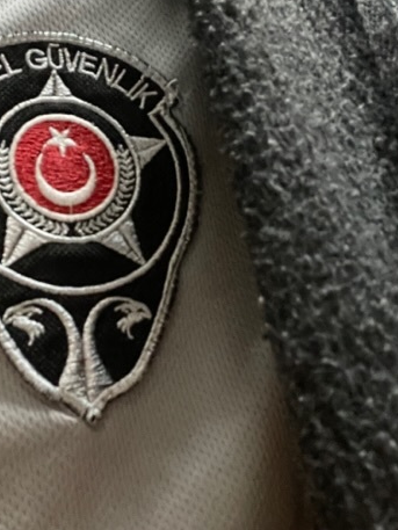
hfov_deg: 34.3
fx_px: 644
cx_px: 169
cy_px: 225
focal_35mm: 42
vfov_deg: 44.6
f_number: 2.2
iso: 1000
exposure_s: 1/17
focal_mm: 2.71
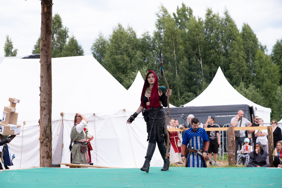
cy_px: 94
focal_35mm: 83
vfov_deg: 16.5
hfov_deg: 24.5
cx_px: 141
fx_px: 650
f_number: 4
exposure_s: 1/800
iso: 250
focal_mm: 55
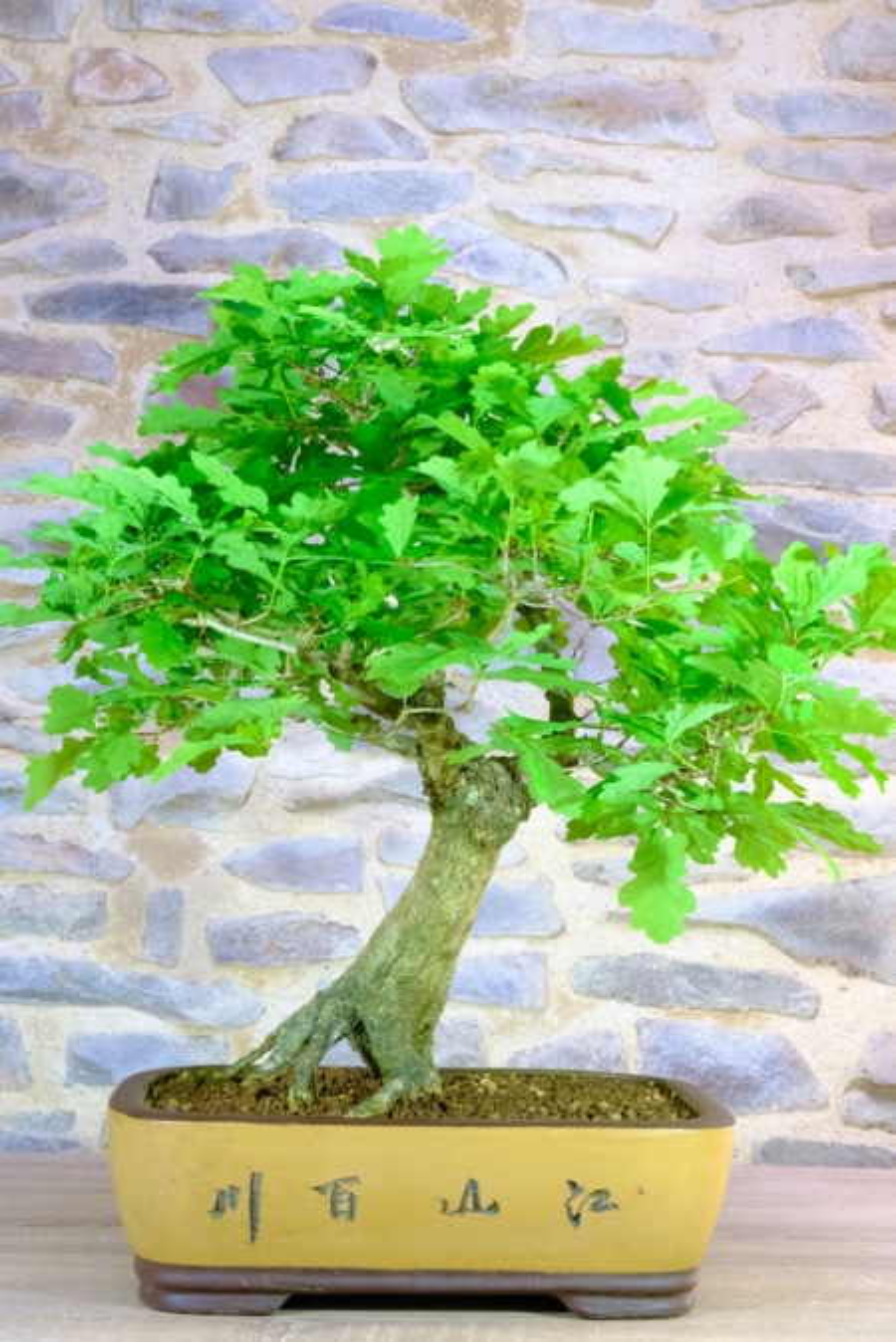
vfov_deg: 38.9
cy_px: 671
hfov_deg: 26.5
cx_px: 448
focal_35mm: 51
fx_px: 1902
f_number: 16
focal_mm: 34.3
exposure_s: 1/15
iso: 2000
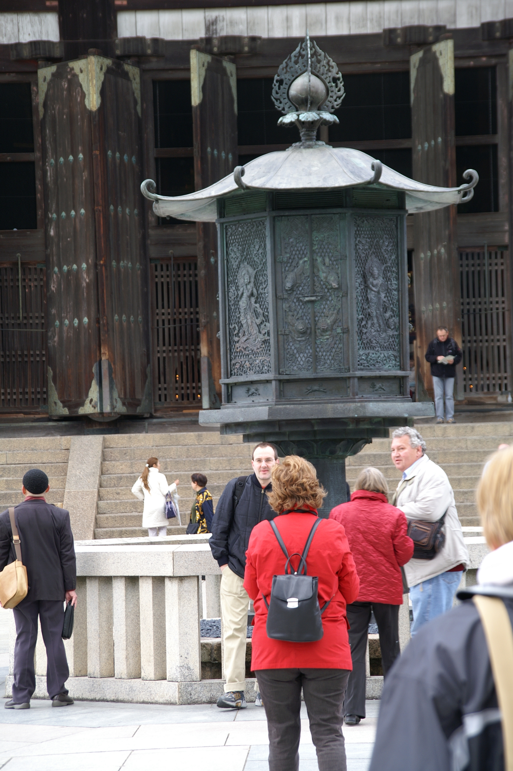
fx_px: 2409
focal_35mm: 112
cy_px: 386
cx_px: 256
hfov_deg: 12.2
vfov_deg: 18.2
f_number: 6.3
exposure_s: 1/60
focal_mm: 75
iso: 100
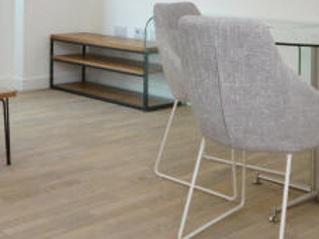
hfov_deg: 29.7
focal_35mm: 65
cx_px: 124
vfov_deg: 21.2
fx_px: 599
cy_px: -36
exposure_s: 1/100
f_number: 5.6
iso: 400
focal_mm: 10
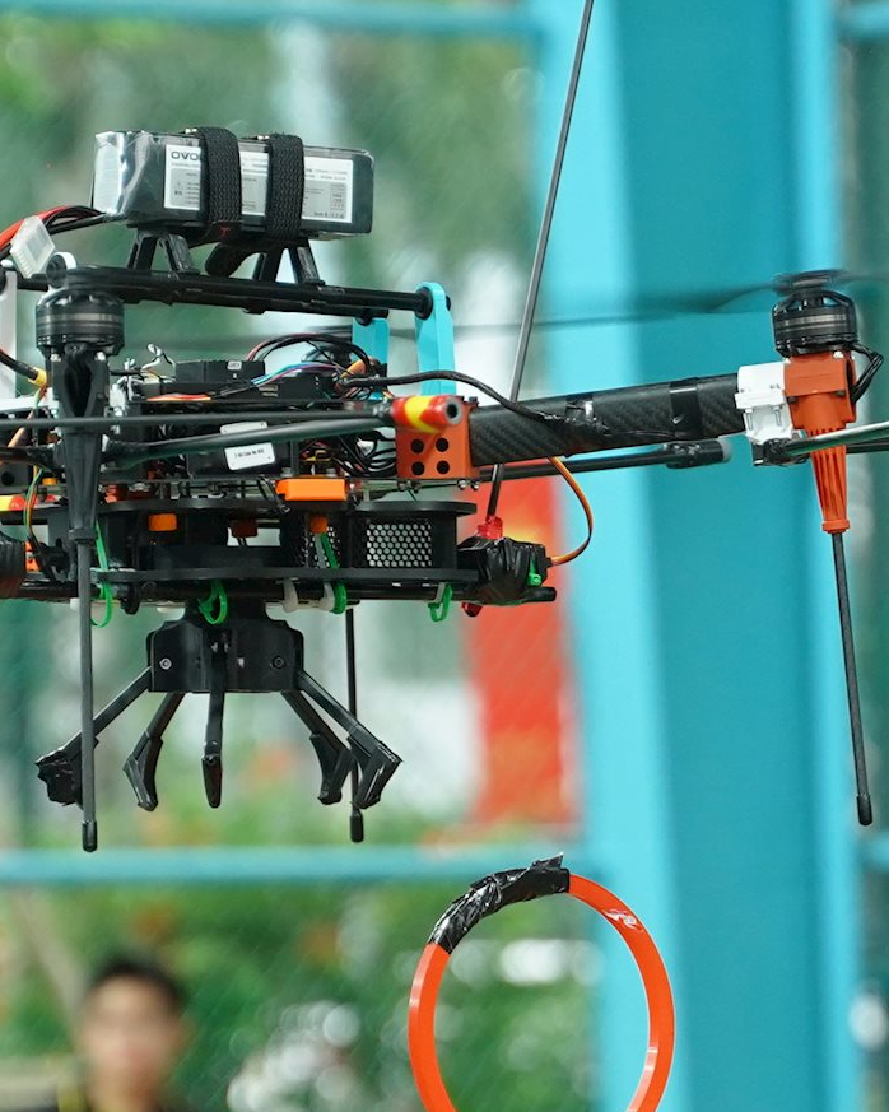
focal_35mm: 301
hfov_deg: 5.1
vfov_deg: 6.4
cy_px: 834
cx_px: 578
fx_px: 9903
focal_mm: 75
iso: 1000
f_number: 3.2
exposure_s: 1/160
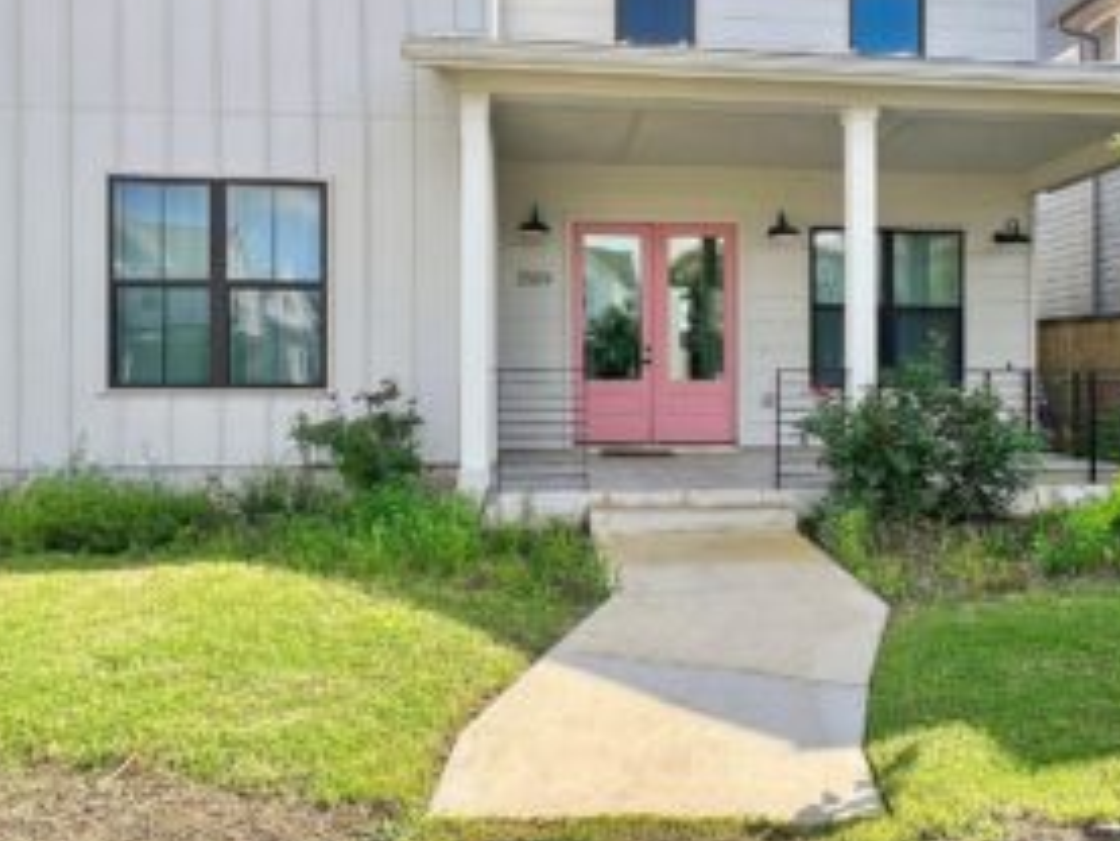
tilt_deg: +1.5
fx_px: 809
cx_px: 637
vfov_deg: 54.7
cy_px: 352
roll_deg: +0.5
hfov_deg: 69.0
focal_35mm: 25
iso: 32
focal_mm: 1.6
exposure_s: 1/867
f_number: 1.8
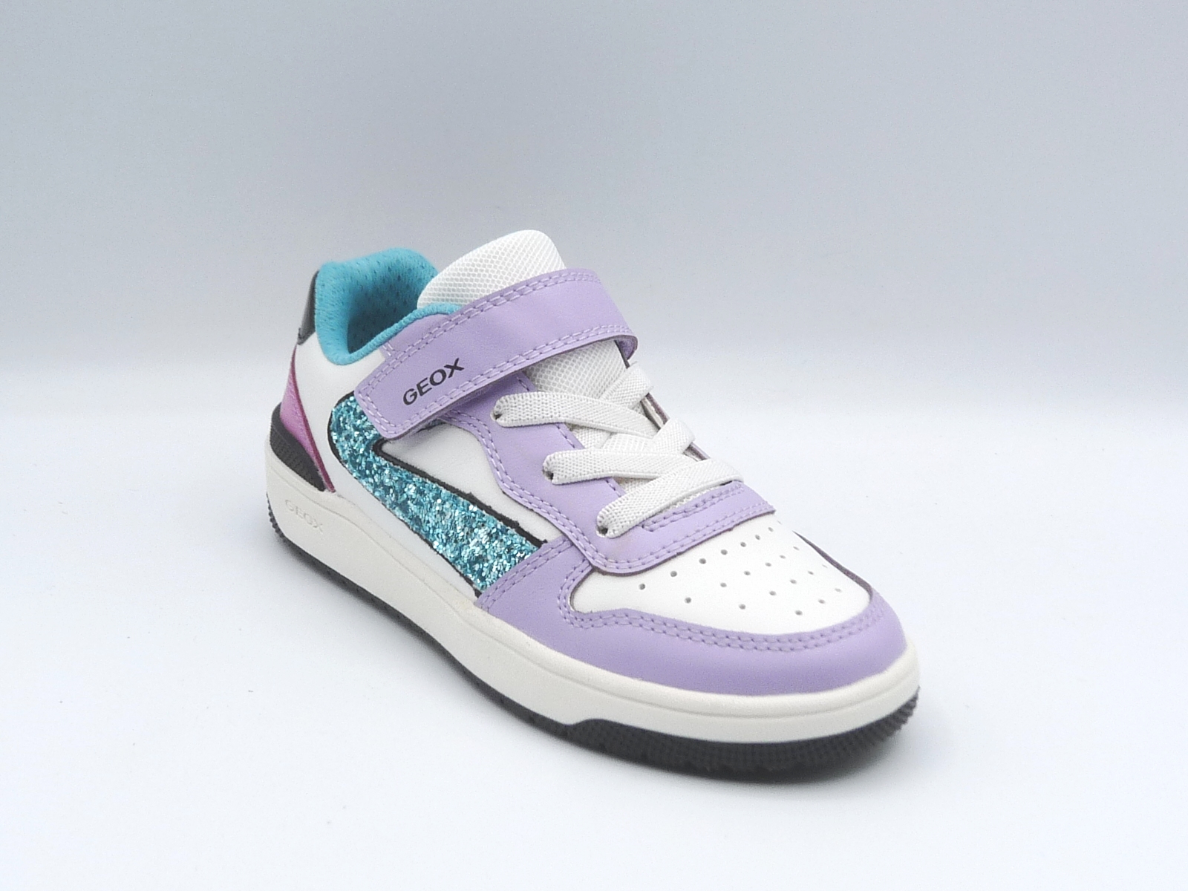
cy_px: 446
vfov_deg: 29.7
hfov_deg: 38.9
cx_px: 594
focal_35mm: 49
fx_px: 1682
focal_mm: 4.8
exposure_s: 1/200
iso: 100
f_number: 5.6
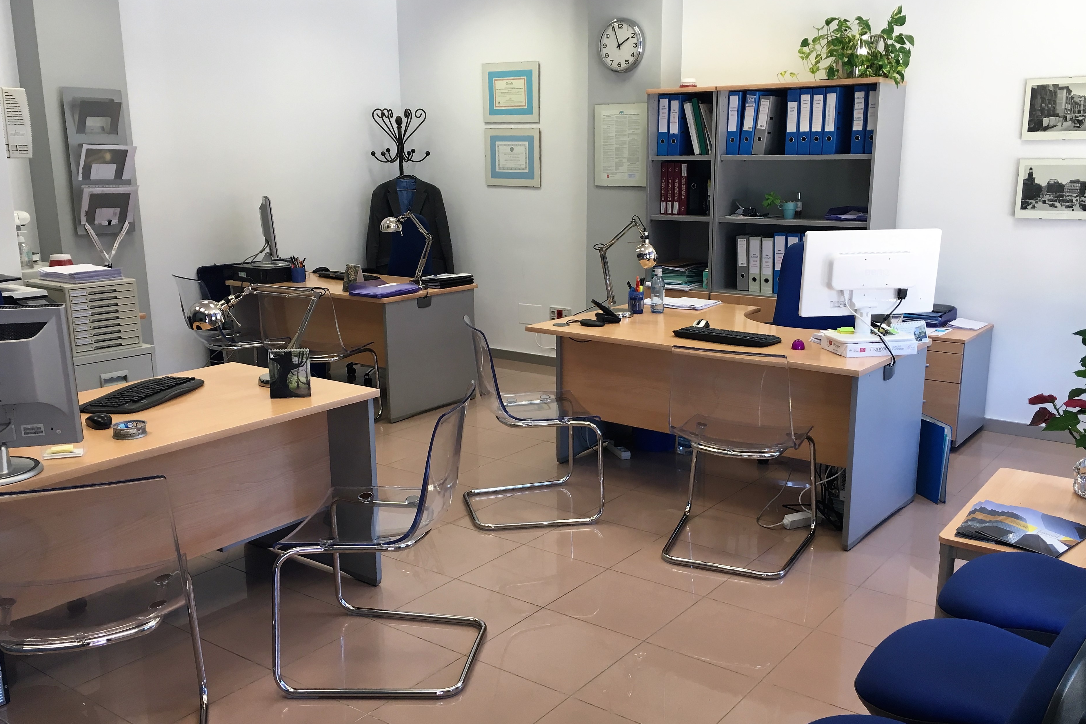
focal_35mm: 31
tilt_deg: -12.2
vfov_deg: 42.3
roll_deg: +2.8
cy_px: 383
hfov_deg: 60.3
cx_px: 555
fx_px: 935
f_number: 2.2
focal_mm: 4.15
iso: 25
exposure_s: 1/33
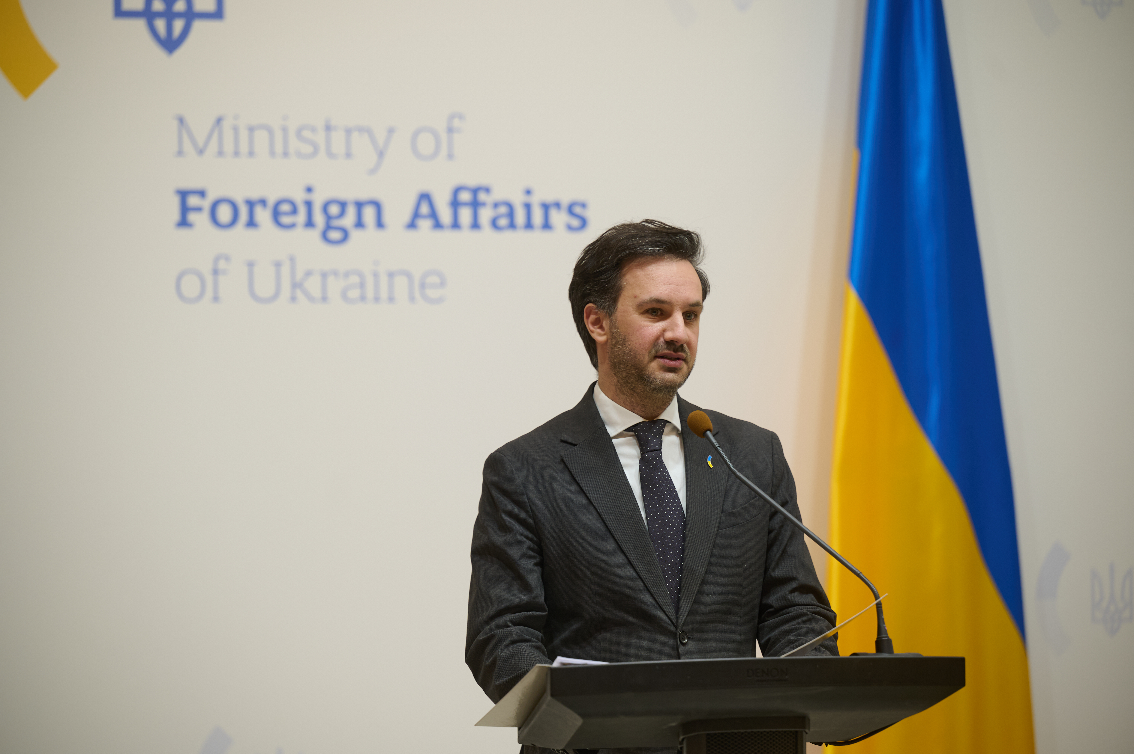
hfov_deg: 14.7
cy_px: 377
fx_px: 4407
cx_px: 567
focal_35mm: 140
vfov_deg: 9.8
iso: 320
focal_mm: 140
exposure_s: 1/100
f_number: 3.2
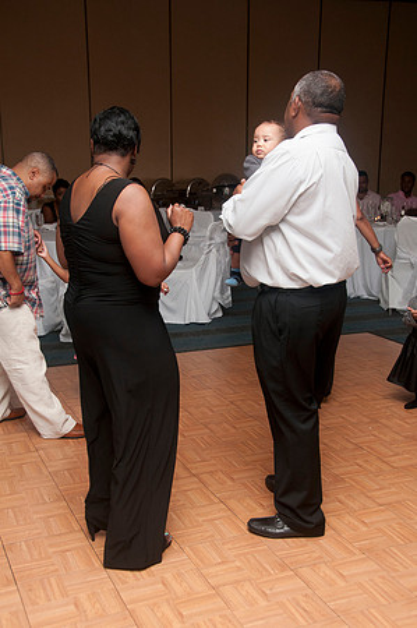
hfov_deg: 30.8
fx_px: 758
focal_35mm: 44
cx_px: 208
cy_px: 314
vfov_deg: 45.0
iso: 400
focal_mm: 29
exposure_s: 1/125
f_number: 5.6
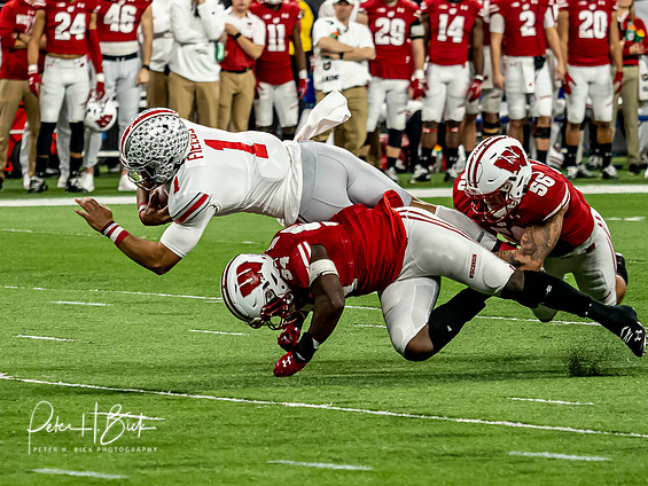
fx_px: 7564
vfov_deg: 3.7
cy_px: 180
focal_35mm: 404
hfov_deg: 4.9
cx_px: 204
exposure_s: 1/1000
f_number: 2.8
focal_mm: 110
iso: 1250
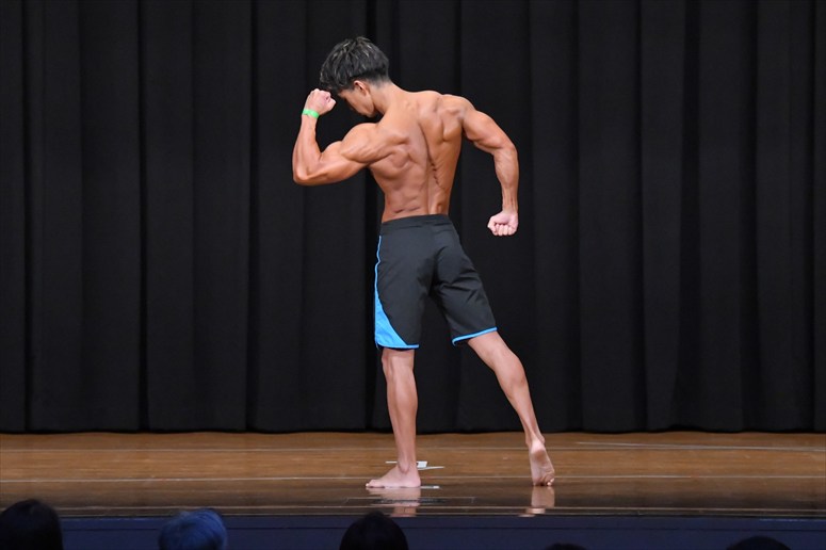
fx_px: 5160
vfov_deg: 6.1
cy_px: 275
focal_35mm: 225
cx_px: 413
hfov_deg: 9.2
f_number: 5.6
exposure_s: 1/400
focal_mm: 150
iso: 8000
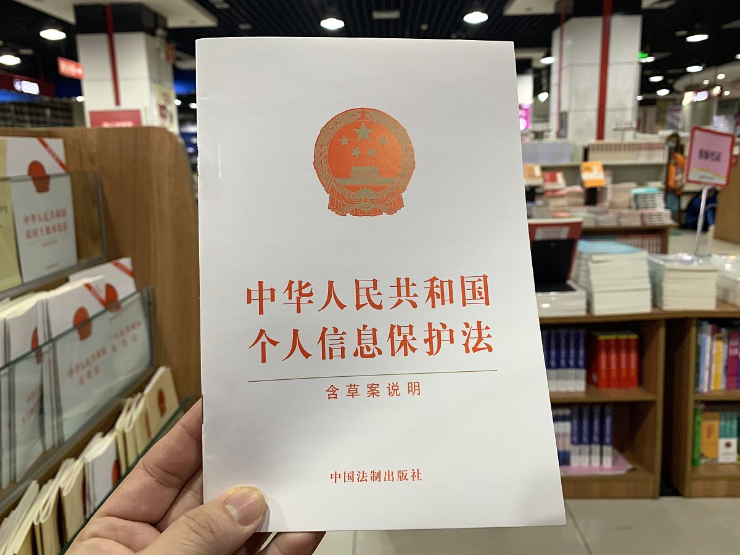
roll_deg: +1.7
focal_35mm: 26
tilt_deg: -12.7
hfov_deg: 67.3
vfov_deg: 53.1
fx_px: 556
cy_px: 278
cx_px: 370
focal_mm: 4.25
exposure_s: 1/61
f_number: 1.8
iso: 125
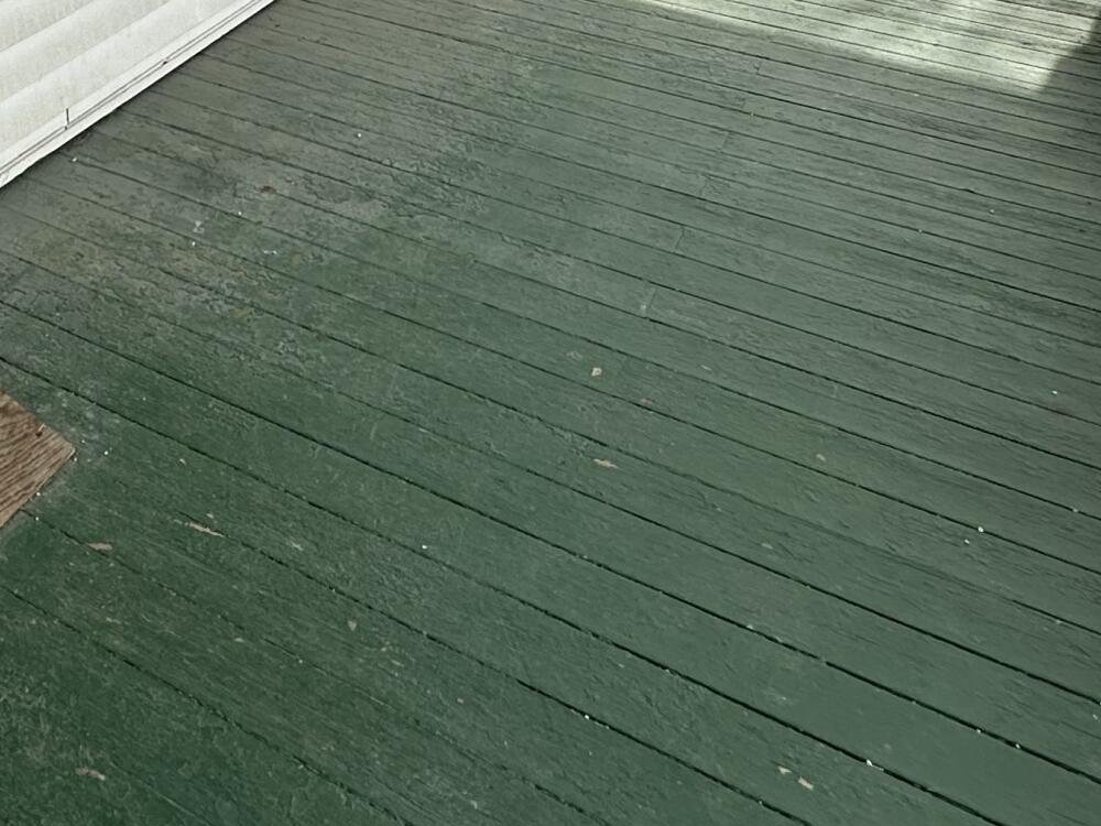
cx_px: 225
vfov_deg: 25.9
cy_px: -400
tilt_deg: -3.1
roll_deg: +1.3
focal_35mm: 42
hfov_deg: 42.8
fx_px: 1336
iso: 40
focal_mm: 2.22
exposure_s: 1/666
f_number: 2.2
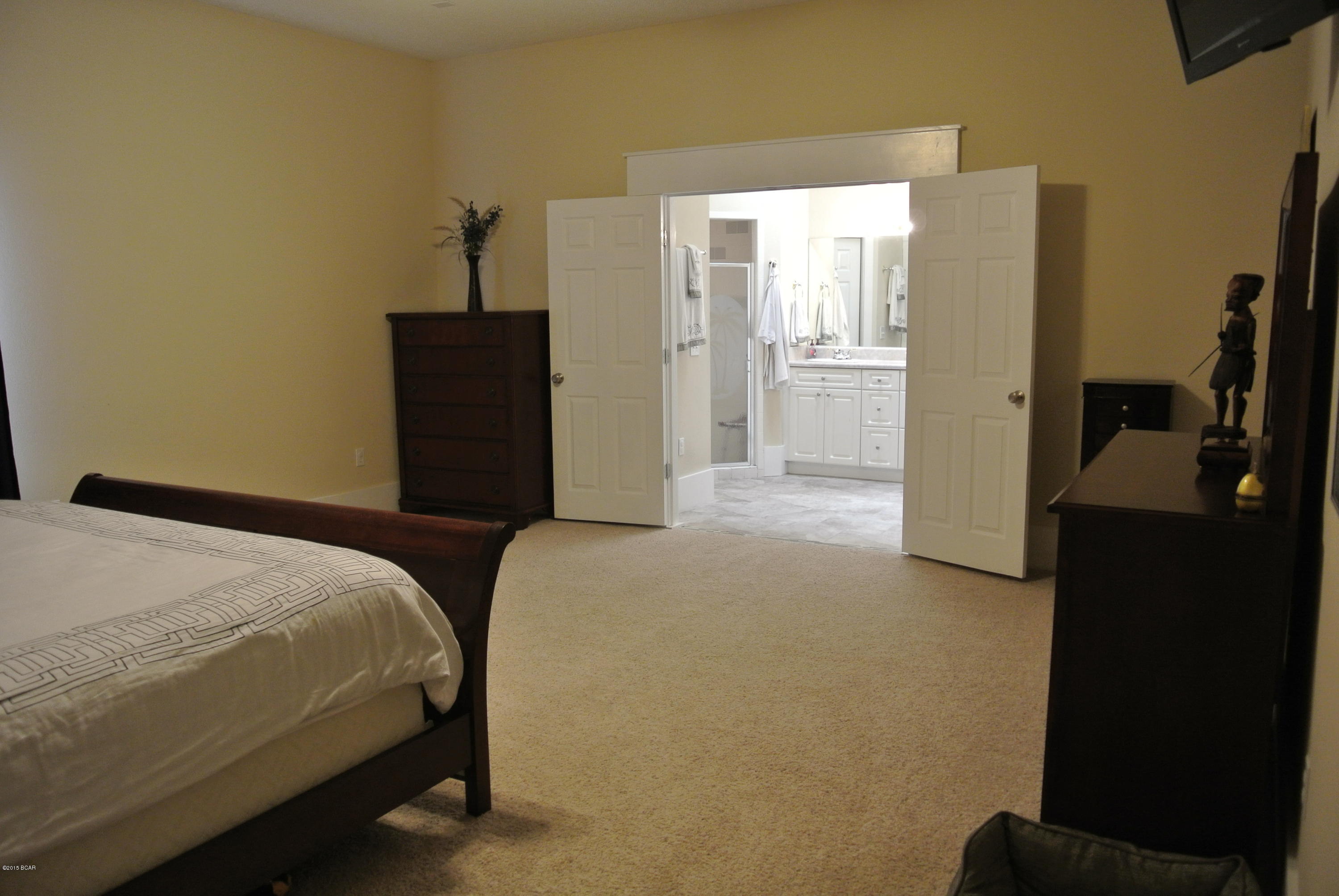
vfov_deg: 48.0
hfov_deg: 67.3
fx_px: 1005
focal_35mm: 27
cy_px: 448
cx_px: 670
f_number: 3.5
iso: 400
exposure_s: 1/40
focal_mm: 10
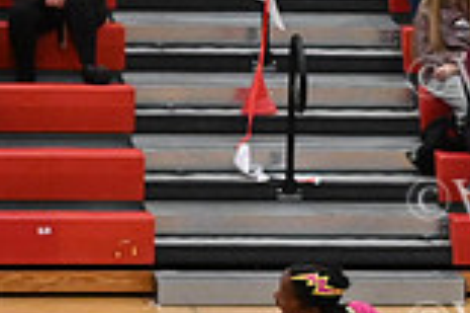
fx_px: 5138
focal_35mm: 394
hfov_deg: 5.2
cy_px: 506
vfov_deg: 3.5
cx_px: 846
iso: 6400
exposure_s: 1/400
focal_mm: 70
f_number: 4
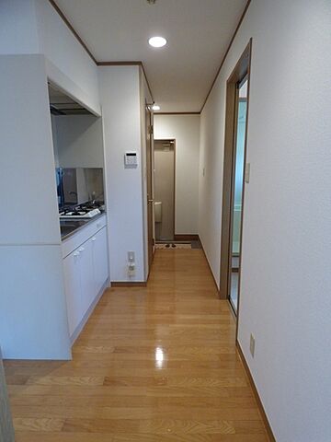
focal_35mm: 20
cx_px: 166
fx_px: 255
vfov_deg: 81.7
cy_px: 221
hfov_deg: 66.0
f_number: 2.8
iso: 400
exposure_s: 1/50
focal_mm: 3.58
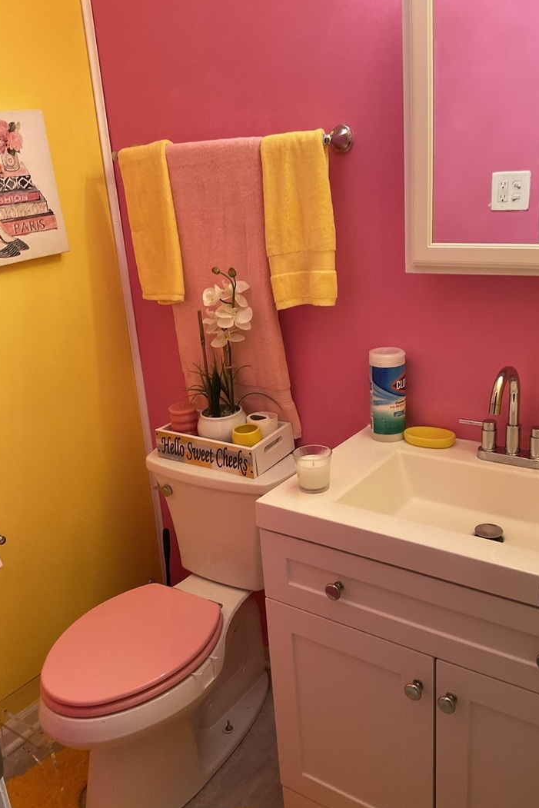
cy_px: 407
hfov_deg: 42.3
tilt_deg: -19.3
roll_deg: +3.0
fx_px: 696
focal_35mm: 31
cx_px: 300
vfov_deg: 60.3
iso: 125
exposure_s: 1/60
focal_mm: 3
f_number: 1.8
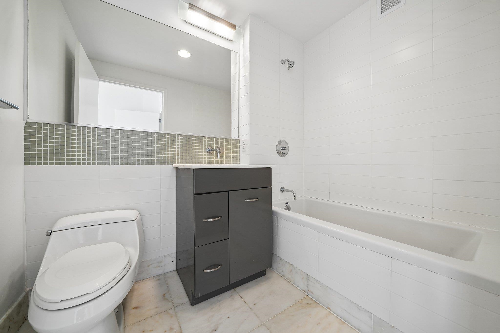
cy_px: 166
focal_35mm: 12
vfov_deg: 90.0
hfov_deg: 112.6
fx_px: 167
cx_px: 250
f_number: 9
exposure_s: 1/15
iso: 250
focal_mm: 12
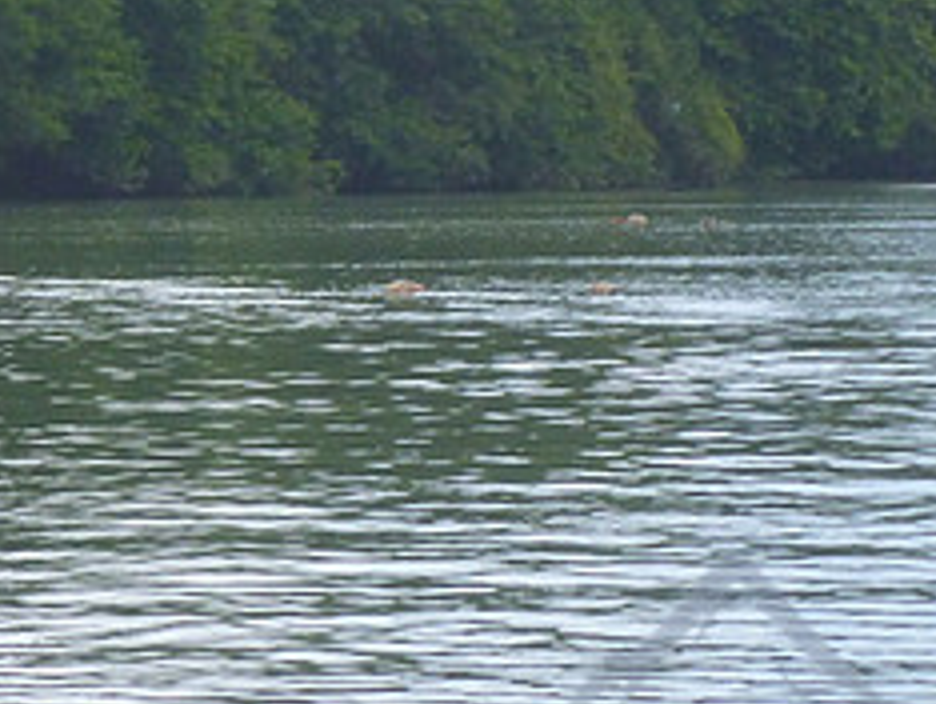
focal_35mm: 317
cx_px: 28
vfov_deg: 4.7
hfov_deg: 6.2
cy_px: 214
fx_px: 8580
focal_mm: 22.8
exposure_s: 1/500
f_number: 5.9
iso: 320
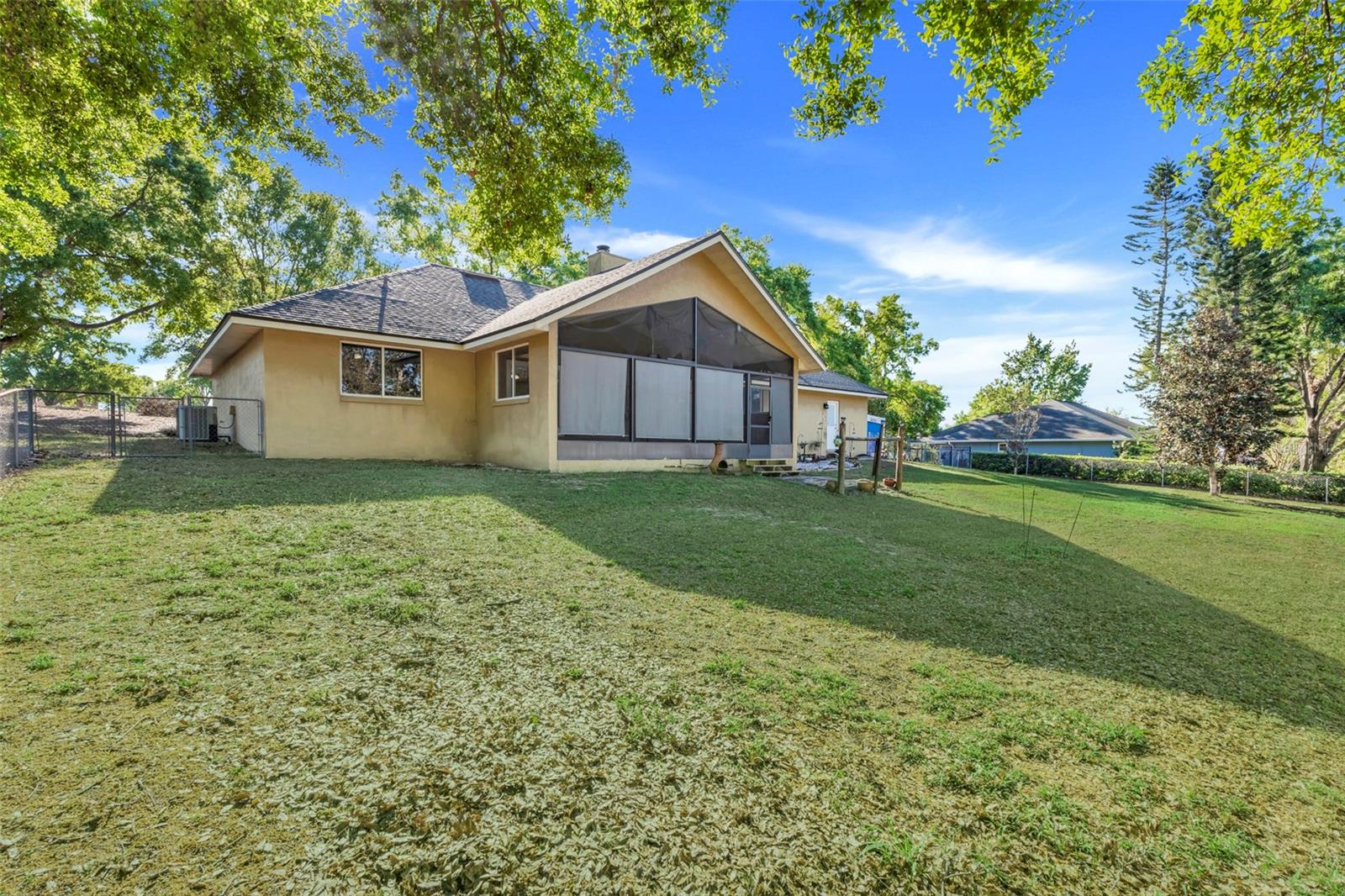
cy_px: 448
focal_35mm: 16
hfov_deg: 96.7
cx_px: 672
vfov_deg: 73.7
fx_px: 598
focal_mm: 16
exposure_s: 1/25
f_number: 9
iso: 250
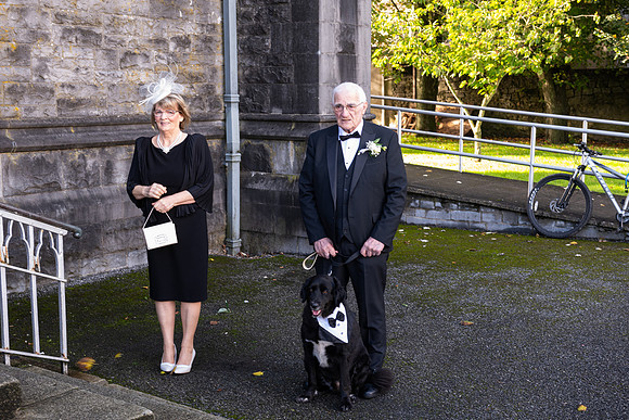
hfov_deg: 39.6
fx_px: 874
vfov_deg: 27.0
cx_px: 314
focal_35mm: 50
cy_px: 210
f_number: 5.6
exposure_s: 1/60
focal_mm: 50
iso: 320
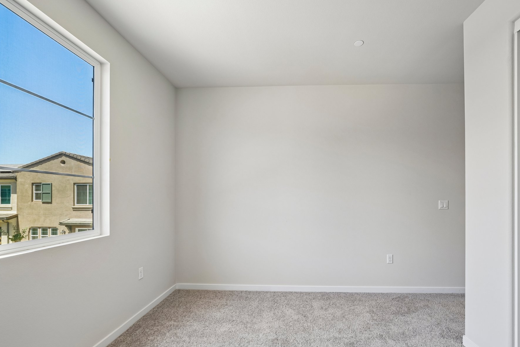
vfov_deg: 77.2
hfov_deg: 100.3
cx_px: 272
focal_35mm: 15
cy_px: 186
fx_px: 217
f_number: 7.1
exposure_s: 1/30
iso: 250
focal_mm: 13
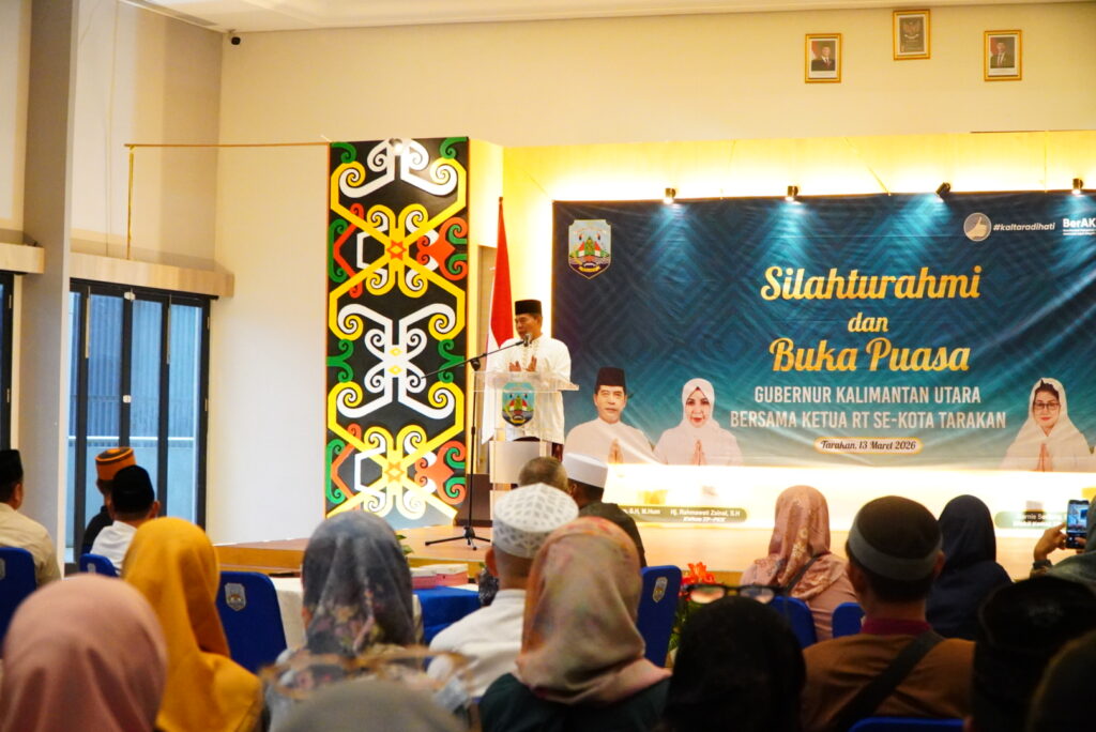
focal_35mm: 70
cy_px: 366
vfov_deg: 19.3
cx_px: 548
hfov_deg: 28.6
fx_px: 2147
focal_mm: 47
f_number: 5.6
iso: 8000
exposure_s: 1/100
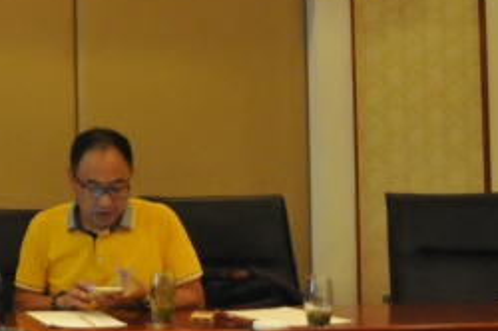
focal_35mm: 96
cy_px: 10
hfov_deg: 18.2
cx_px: -311
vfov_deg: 14.0
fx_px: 1326
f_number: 3.5
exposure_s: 1/40
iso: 1600
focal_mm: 16
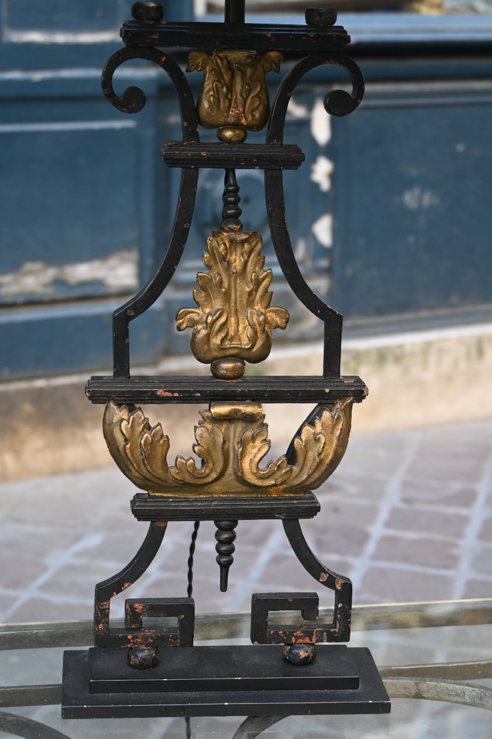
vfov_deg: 26.7
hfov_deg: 17.9
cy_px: 366
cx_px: 245
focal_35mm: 76
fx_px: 1558
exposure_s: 1/200
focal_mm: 50
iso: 400
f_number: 4.8
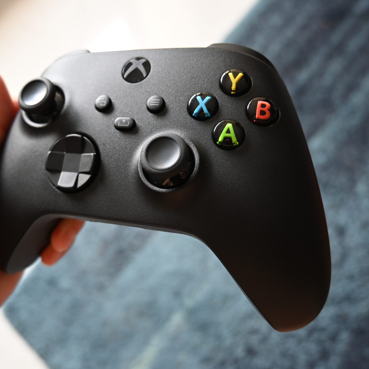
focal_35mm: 31
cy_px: 185
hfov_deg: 51.6
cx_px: 126
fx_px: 374
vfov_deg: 52.5
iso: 560
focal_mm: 16
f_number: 3.5
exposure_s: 1/125
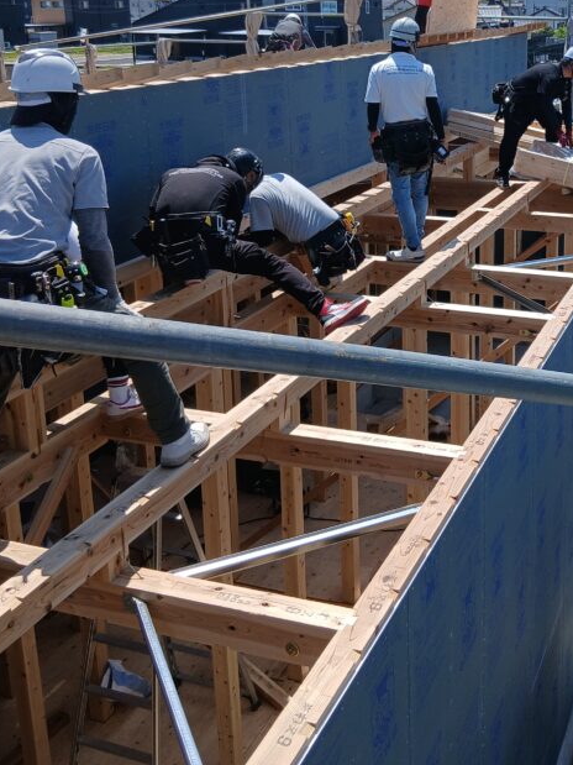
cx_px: 466
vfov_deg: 42.8
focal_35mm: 43
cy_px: 211
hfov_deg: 32.6
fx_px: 949
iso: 20
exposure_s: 1/570
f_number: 1.8
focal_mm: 3.86
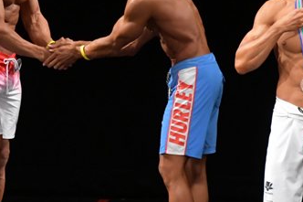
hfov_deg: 3.1
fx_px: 5602
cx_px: 50
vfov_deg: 2.1
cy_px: 56
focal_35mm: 666
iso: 3200
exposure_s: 1/400
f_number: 5.6
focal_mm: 190
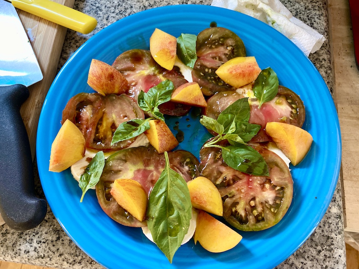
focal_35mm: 26
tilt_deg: -70.9
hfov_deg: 67.3
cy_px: 134
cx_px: 180
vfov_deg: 53.1
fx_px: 270
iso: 500
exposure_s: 1/41
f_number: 1.8
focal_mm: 4.25
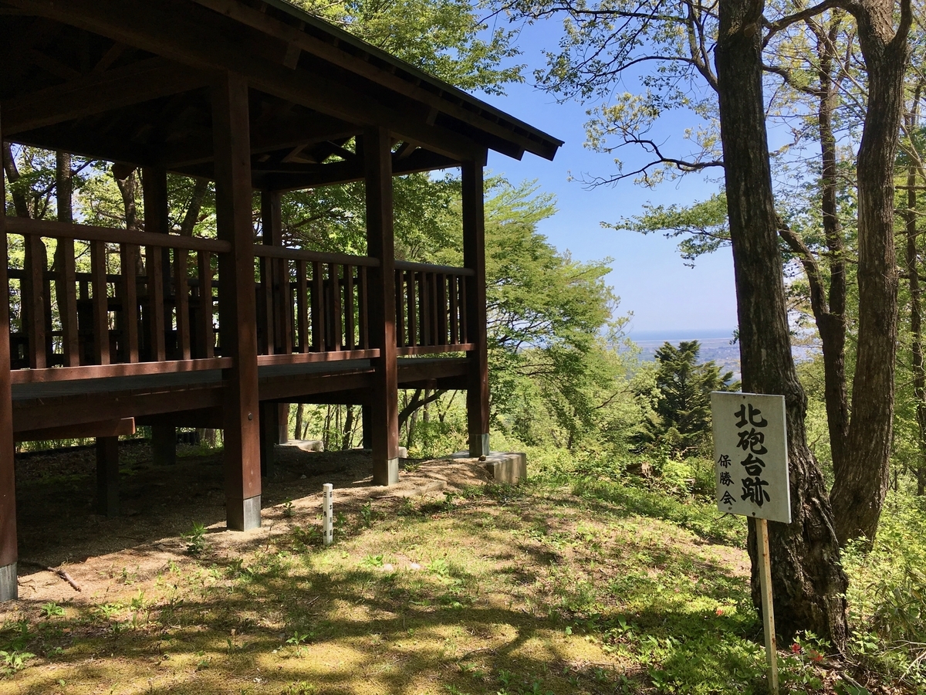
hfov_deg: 61.7
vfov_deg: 48.2
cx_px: 463
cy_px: 348
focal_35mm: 29
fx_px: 776
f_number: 2.2
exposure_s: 1/836
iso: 25
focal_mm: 4.15
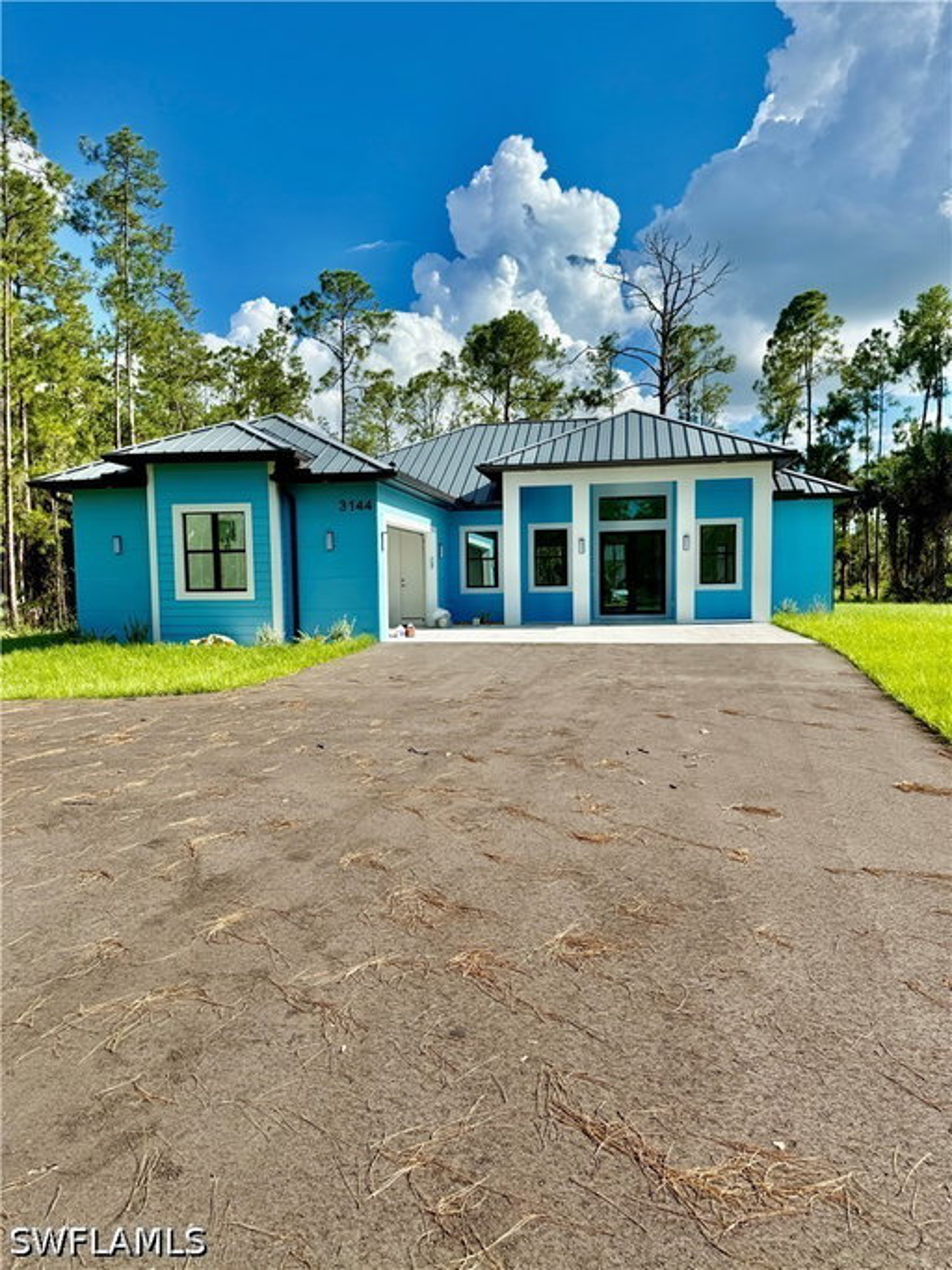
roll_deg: +0.7
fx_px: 880
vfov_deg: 71.6
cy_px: 635
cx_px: 476
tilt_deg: -3.3
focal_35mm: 24
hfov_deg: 56.8
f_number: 1.78
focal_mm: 6.76
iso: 80
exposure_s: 1/4167
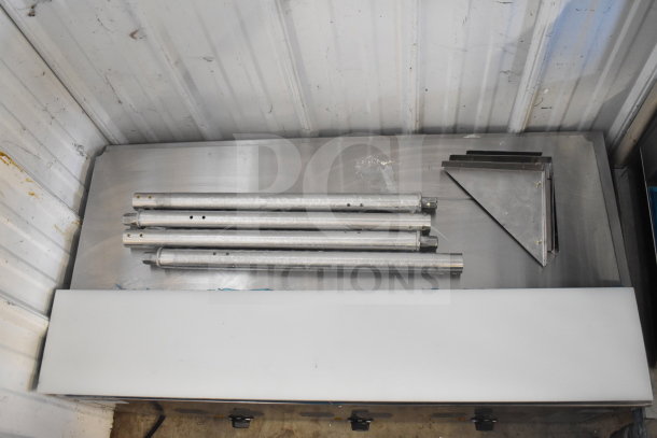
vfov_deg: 41.7
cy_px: 219
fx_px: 575
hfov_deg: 59.5
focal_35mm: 32
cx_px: 328
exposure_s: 1/30
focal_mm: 21
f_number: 3.8
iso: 2500
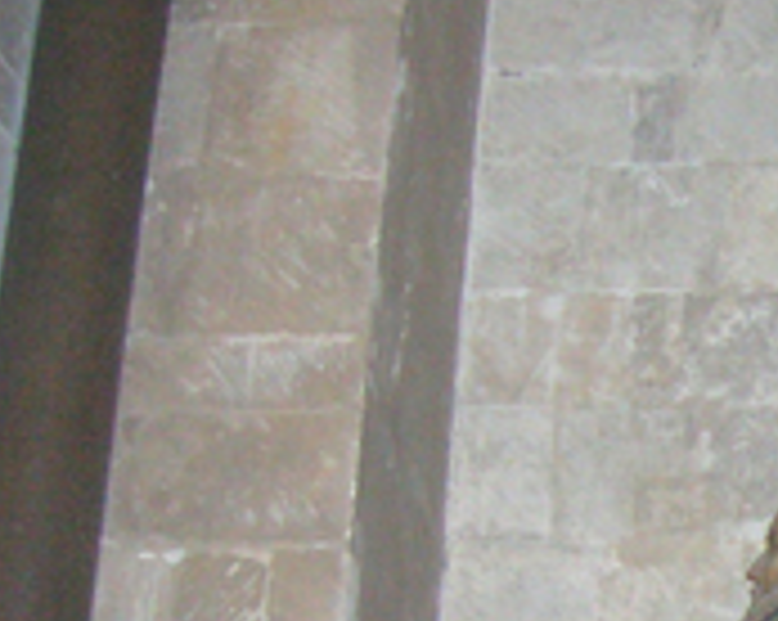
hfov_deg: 14.5
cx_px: 1255
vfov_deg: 12.4
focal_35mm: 122
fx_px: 2806
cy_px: 691
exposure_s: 1/60.1
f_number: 2.9
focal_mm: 6
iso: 200
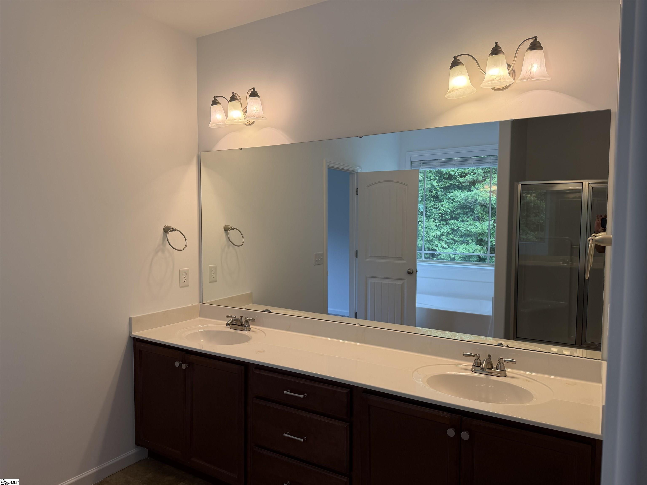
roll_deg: -0.7
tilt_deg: -4.1
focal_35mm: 24
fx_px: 449
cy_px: 242
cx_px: 324
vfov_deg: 56.8
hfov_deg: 71.6
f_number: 1.78
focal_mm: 6.76
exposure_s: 1/179
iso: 80
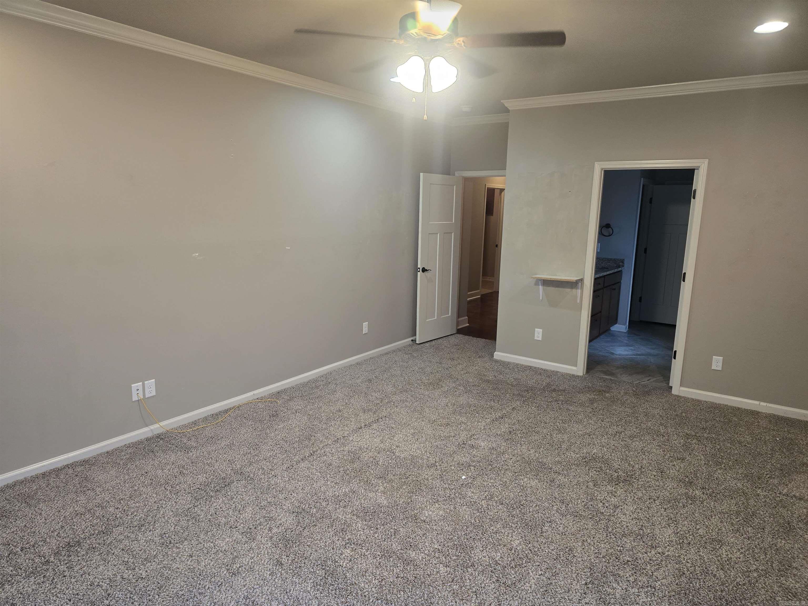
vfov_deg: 58.9
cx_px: 404
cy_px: 303
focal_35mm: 23
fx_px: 537
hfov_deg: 73.9
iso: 500
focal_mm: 6.3
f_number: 1.7
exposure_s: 1/120
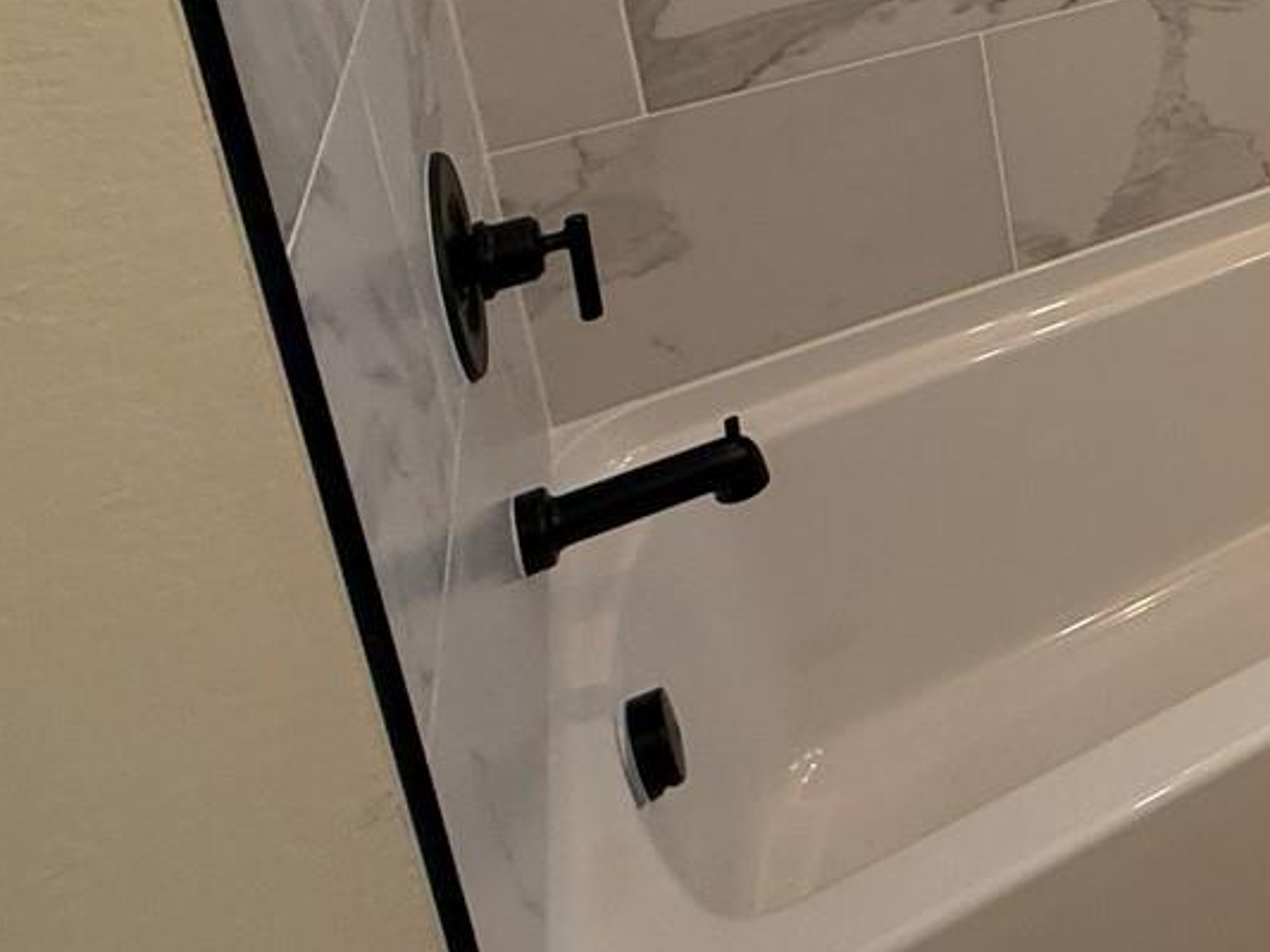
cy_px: -283
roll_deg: +0.9
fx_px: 1541
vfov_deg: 28.3
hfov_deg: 30.8
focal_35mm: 42
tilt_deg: -13.9
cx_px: 1780
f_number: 2.2
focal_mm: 2.22
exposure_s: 1/120
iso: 100
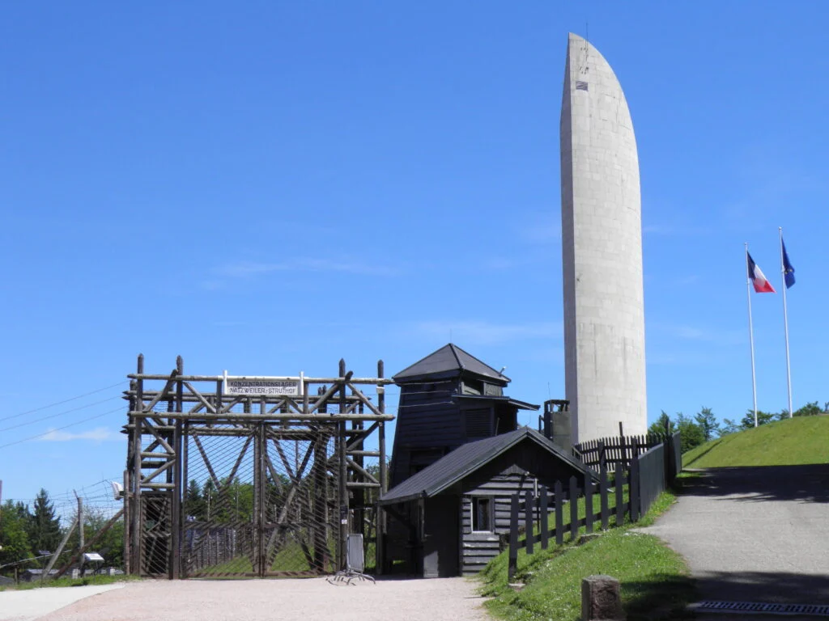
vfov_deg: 26.6
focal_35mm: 55
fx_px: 1317
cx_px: 414
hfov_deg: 34.9
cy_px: 310
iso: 50
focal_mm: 10
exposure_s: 1/250
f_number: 5.8
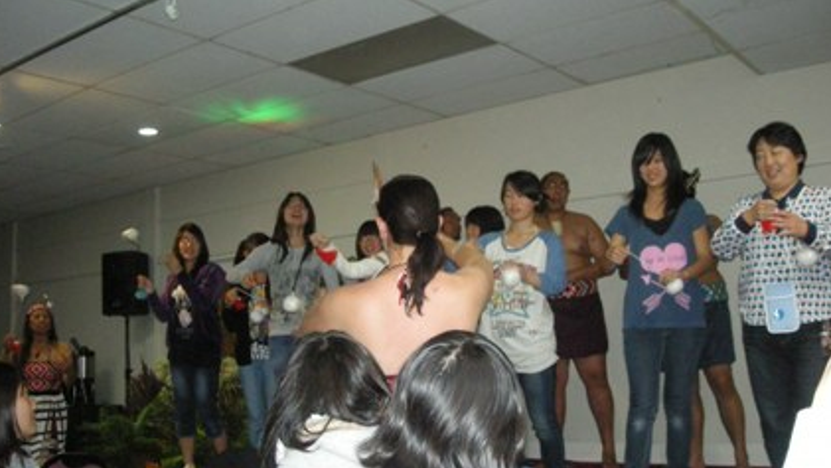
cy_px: 220
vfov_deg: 30.4
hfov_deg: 51.6
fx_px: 860
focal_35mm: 39
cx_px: 413
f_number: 2.8
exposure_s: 1/60
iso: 394
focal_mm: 5.7
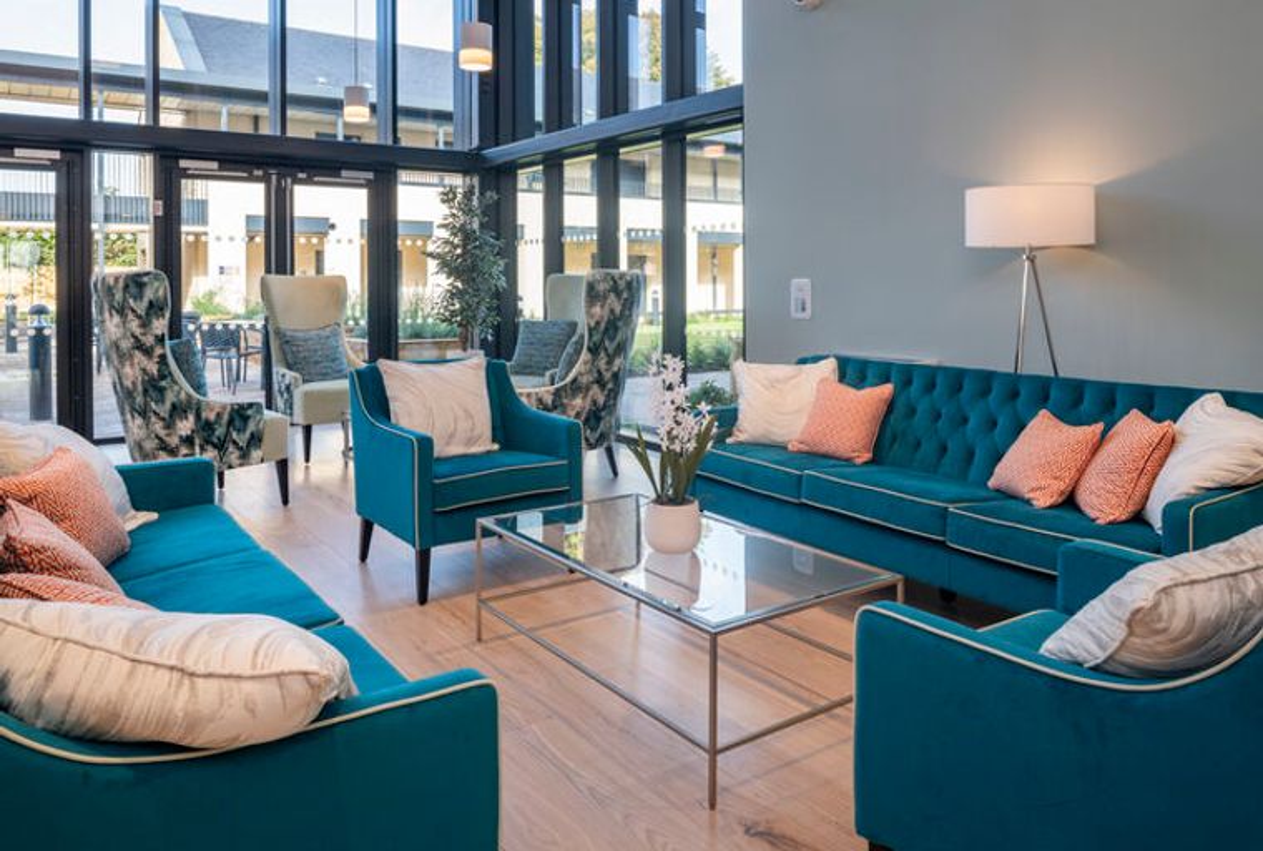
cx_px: 632
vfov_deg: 53.5
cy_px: 426
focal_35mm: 24
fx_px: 845
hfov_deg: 73.6
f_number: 16
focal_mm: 24
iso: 100
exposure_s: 1/5
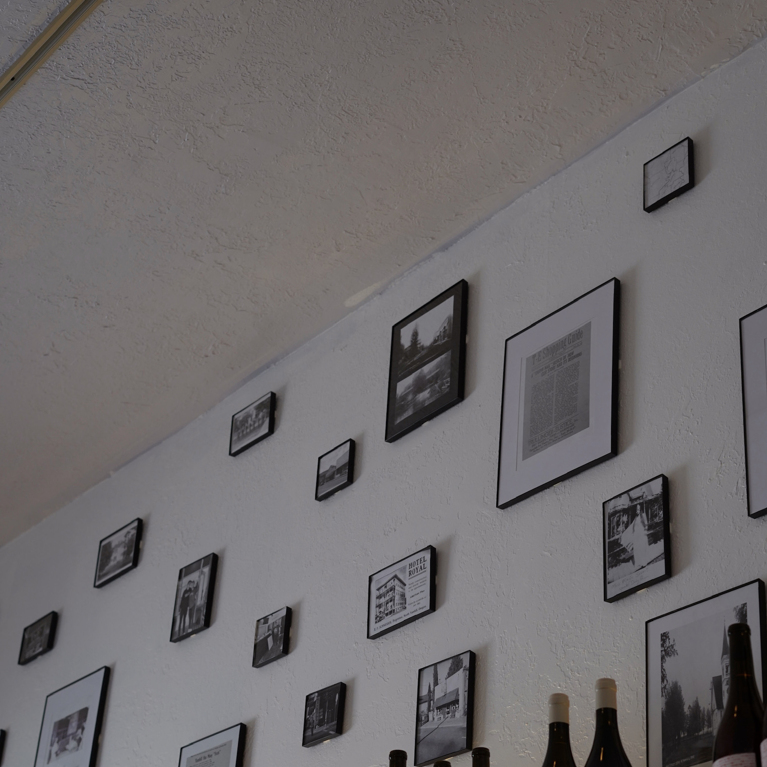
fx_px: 1604
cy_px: 559
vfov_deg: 26.6
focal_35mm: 64
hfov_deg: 26.9
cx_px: 382
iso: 640
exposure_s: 1/160
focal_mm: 50
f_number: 4
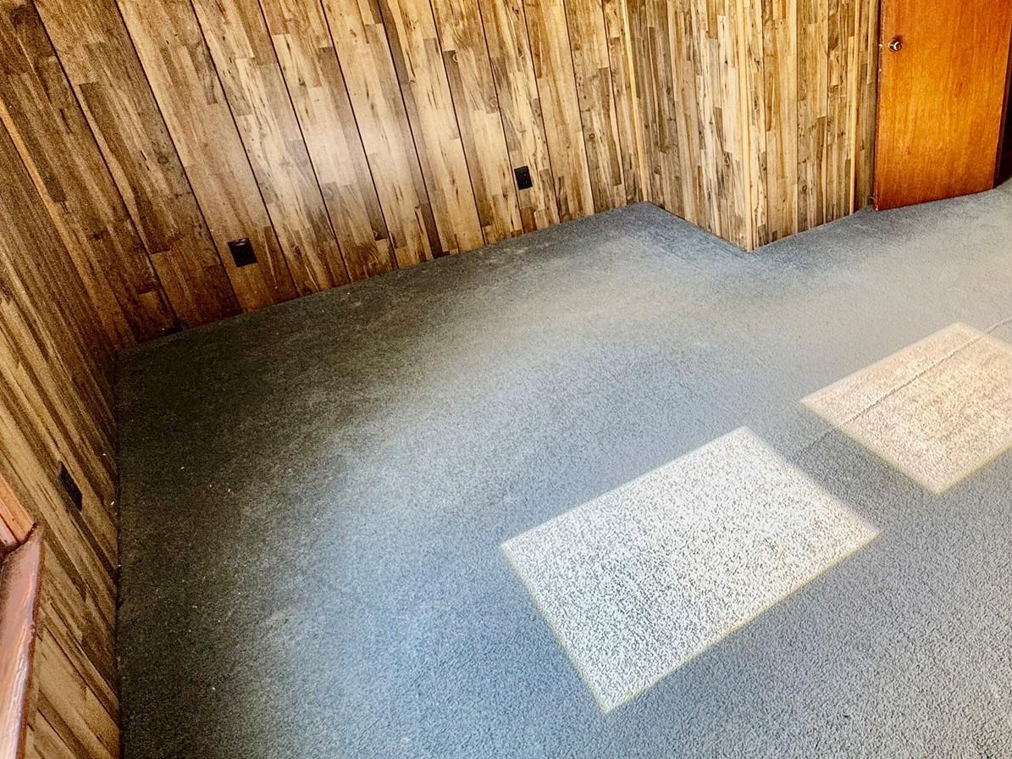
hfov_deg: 65.8
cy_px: 247
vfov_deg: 55.5
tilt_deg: -26.0
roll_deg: +1.2
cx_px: 794
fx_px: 702
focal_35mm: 24
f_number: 2.2
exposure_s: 1/99
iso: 125
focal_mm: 2.22
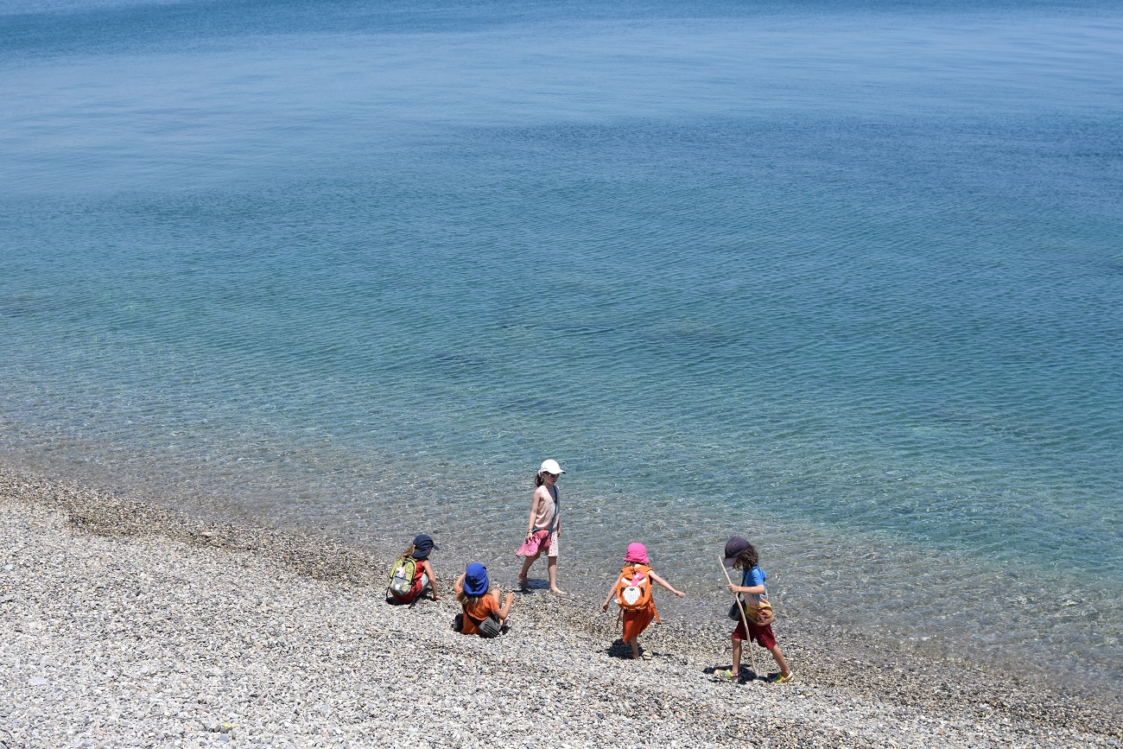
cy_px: 428
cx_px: 581
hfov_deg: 33.1
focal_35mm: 61
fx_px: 1890
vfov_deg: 22.4
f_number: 4.5
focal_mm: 35
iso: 400
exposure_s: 1/4000
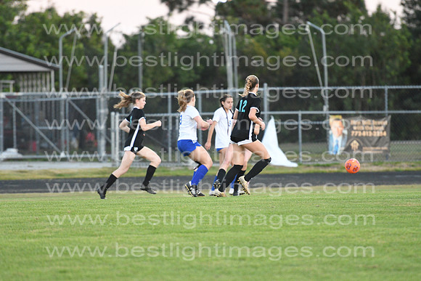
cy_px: 140
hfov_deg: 6.9
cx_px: 210
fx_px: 3509
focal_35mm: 300
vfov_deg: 4.6
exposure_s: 1/800
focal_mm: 200
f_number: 2.8
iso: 2200
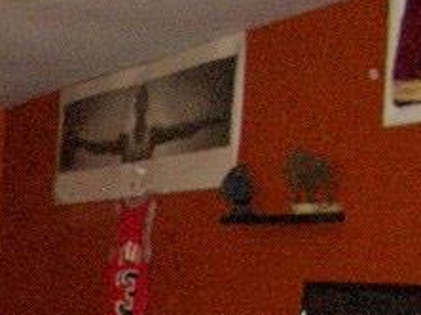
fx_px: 1227
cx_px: -156
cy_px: 374
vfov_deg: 14.2
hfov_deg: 17.9
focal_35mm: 101
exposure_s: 1/60
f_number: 2.6
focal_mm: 5.8
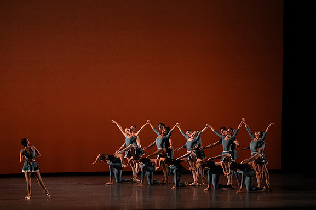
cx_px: 158
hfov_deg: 12.5
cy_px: 105
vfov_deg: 8.3
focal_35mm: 165
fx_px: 1447
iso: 5000
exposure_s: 1/400
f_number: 8
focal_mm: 164
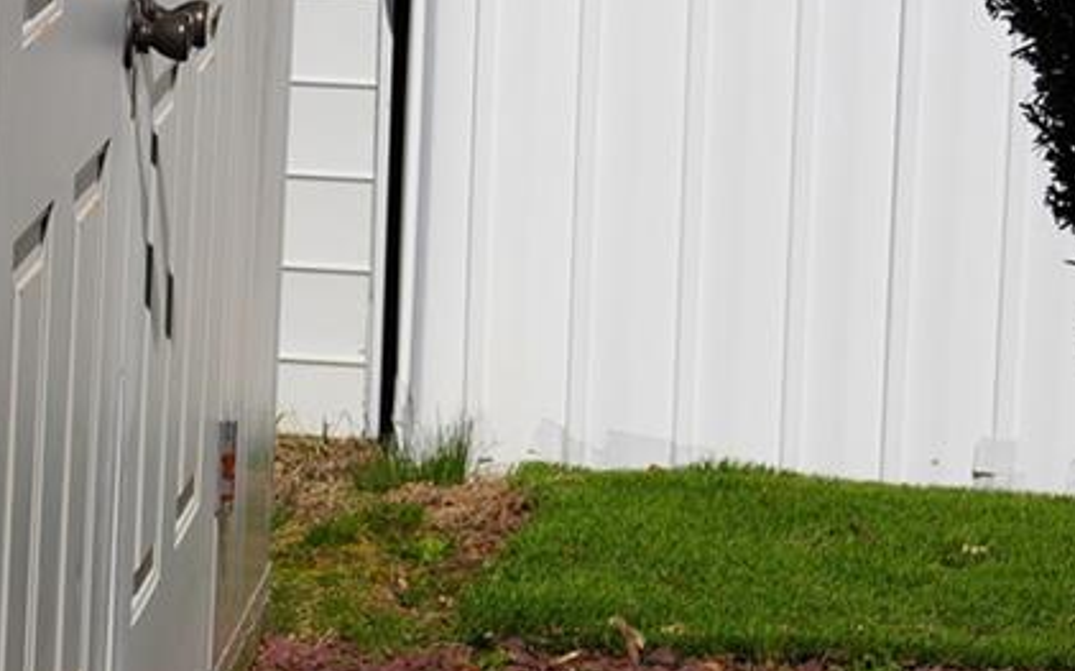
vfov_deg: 6.3
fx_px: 6048
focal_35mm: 206
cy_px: -125
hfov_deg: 9.5
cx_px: -1113
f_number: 5
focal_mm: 27.8
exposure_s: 1/2000
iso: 100
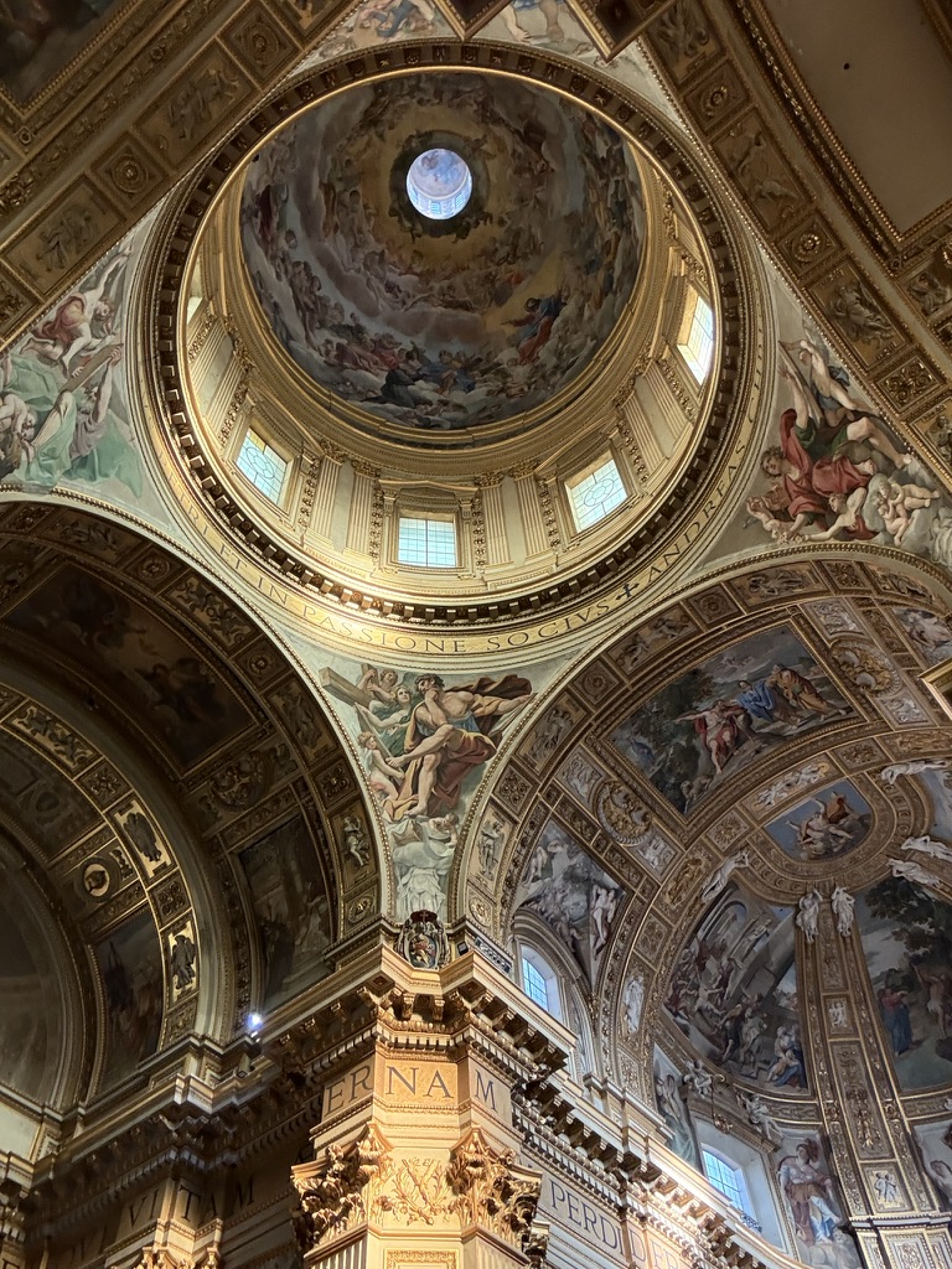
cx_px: 476
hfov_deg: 46.8
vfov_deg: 60.0
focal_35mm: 30
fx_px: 1100
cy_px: 634
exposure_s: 1/33
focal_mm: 2.69
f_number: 1.9
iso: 250
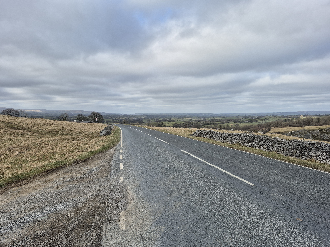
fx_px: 219
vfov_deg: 58.9
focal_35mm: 23
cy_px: 124
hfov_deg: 73.9
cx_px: 165
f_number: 1.8
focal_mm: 5.4
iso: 25
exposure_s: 1/860
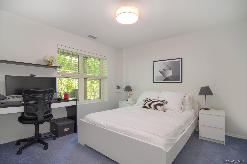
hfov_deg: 95.0
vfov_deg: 72.0
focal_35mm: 16
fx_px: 113
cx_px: 124
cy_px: 82
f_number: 8
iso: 640
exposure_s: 1/30
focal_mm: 11
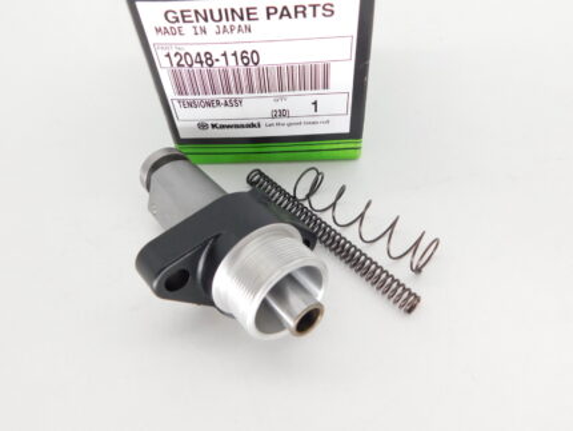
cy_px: 216
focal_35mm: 30
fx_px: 497
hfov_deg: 59.9
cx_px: 286
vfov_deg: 46.8
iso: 125
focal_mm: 5.3
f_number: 3.2
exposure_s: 1/125
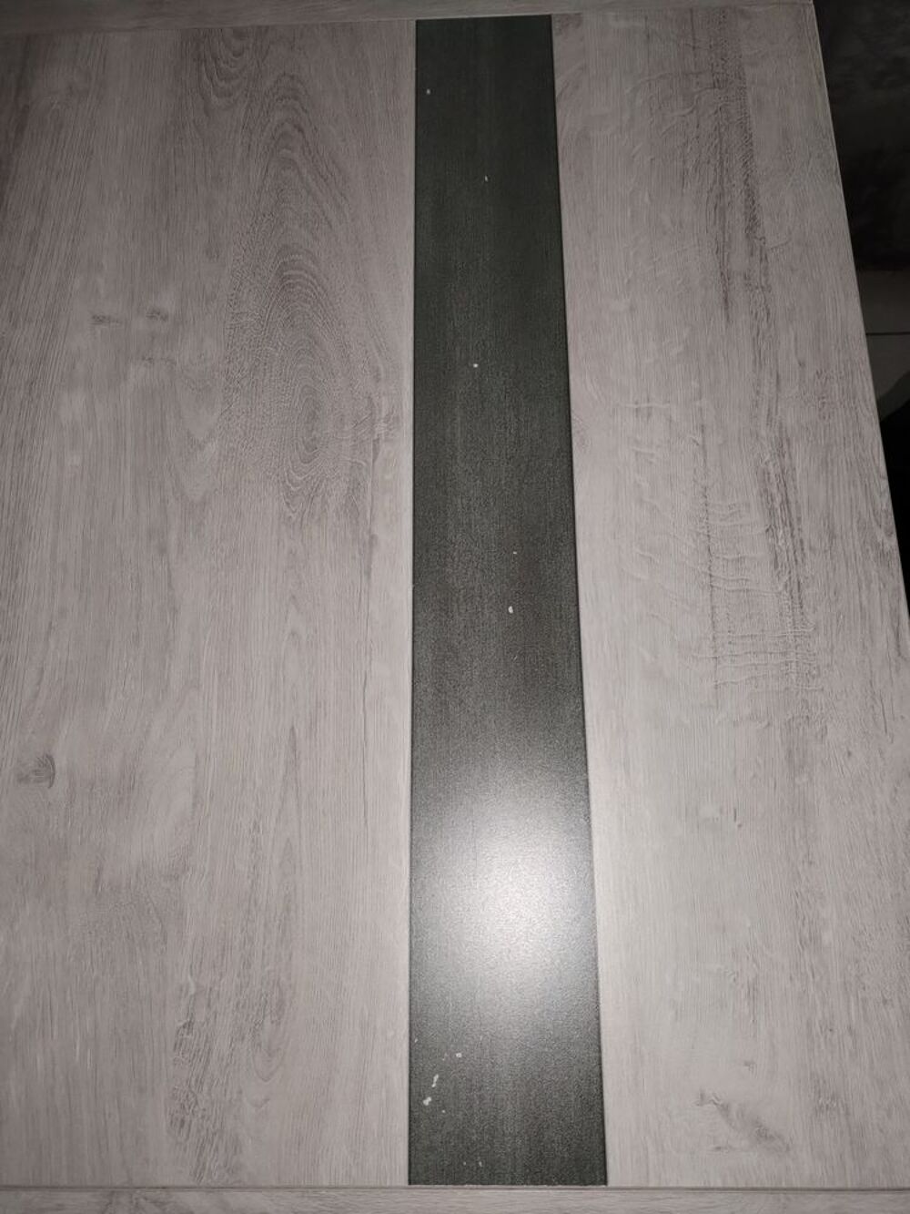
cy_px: 607
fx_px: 911
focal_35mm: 26
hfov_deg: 53.1
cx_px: 455
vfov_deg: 67.3
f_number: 1.8
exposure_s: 1/24
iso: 745
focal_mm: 4.75
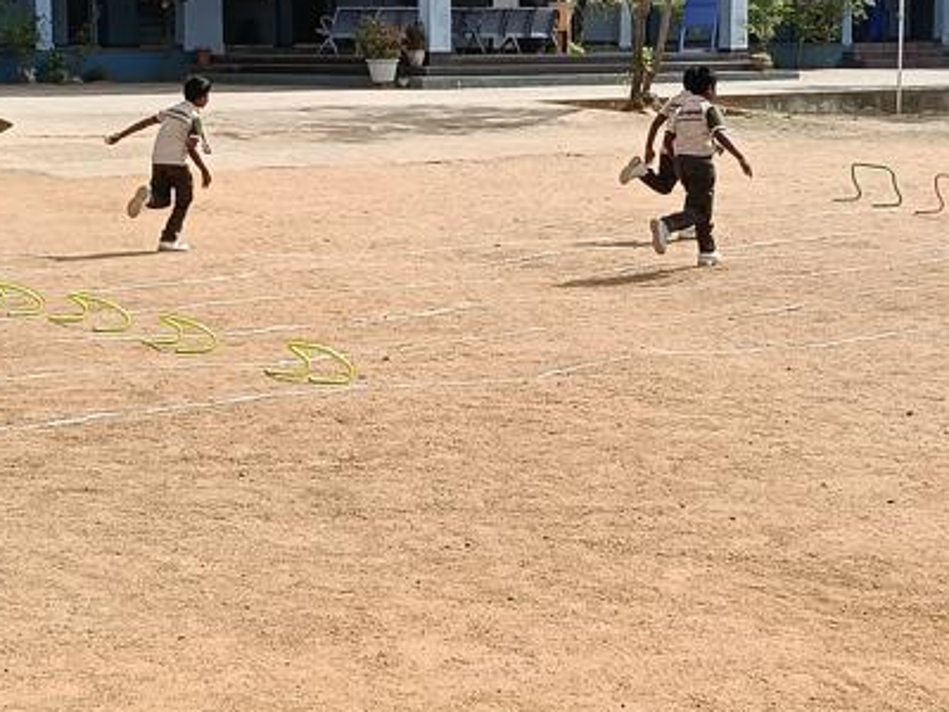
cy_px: 328
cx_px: 463
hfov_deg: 22.5
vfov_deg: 17.0
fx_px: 2385
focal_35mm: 87
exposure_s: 1/332
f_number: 1.8
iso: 50
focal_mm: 3.98
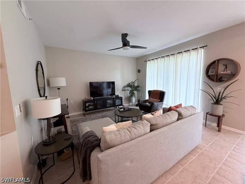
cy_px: 92
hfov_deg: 102.1
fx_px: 99
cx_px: 122
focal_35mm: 14
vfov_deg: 85.7
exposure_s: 1/60
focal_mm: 2.22
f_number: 2.2
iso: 250
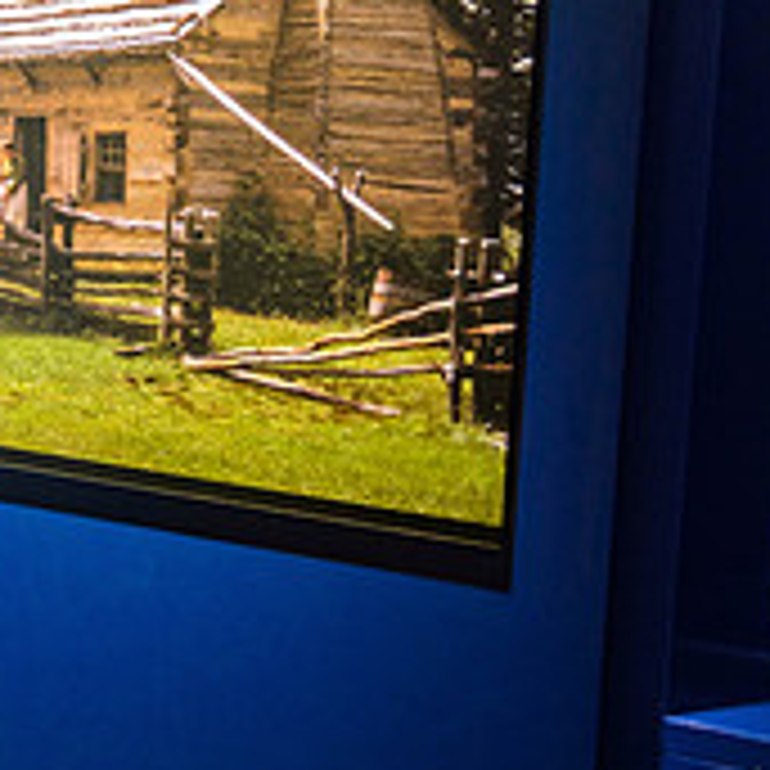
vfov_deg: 24.5
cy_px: 124
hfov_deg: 20.5
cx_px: -455
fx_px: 1736
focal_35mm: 69
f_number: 2.8
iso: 1600
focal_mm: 24
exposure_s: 1/80
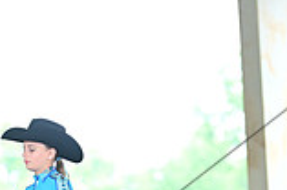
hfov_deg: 4.1
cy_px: 348
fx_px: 3978
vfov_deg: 2.7
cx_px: -15
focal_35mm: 500
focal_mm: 135
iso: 500
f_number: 3.2
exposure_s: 1/389
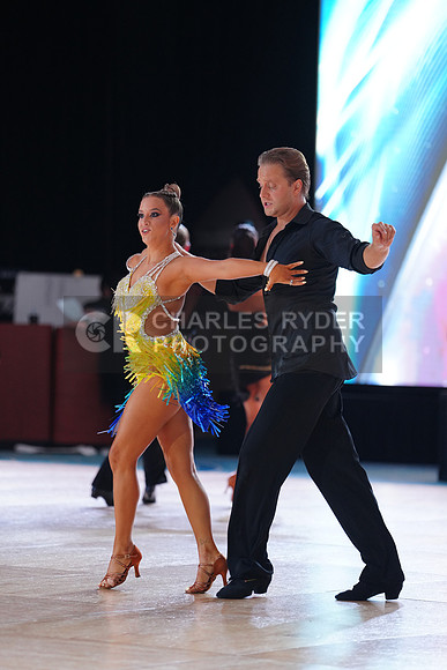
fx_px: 2829
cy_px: 335
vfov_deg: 13.5
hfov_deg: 9.0
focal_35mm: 152
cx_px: 224
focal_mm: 152
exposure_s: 1/400
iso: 1250
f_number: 2.8
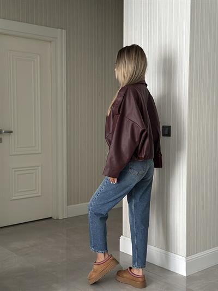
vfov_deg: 39.6
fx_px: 403
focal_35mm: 48
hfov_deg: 30.3
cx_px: 109
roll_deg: -0.7
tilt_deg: -4.2
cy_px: 146
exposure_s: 1/40
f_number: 1.78
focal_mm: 6.86
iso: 800
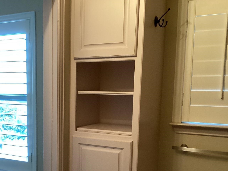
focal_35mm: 49
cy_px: 133
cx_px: 72
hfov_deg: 38.4
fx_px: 323
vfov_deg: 29.1
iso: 320
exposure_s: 1/60
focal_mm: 3.3
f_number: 2.4
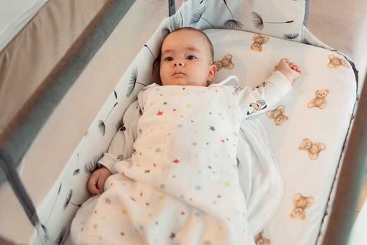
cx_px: 184
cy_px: 75
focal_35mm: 49
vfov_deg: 27.6
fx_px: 495
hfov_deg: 40.7
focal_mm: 35
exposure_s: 1/125
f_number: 2
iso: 1250
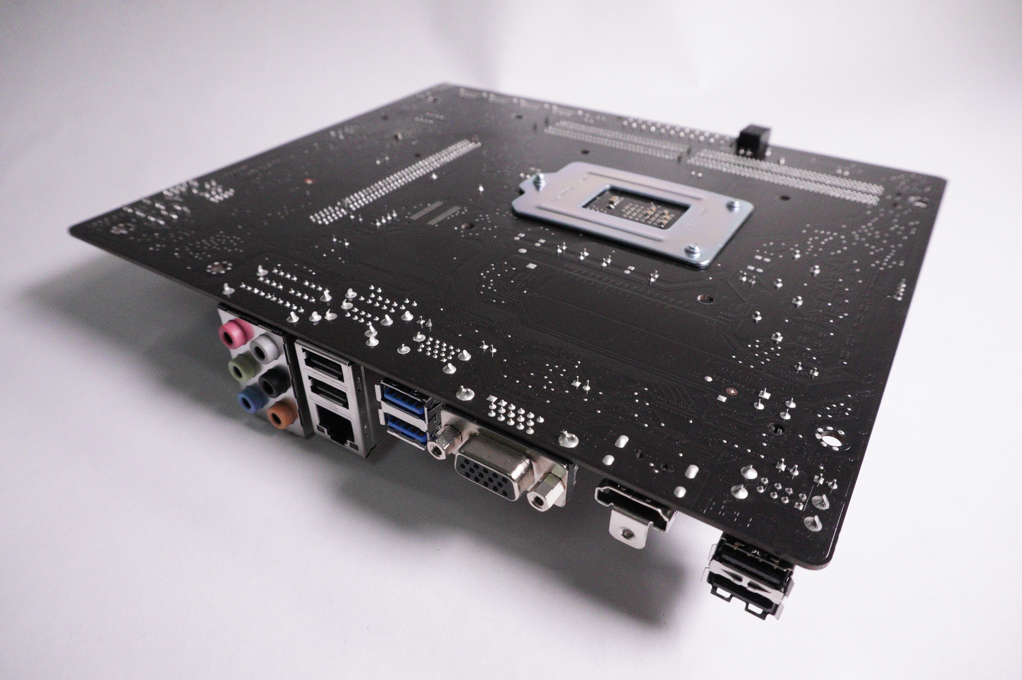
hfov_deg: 73.8
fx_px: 681
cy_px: 340
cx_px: 511
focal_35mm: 24
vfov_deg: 53.0
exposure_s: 1/1600
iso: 6400
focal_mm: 16
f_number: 8
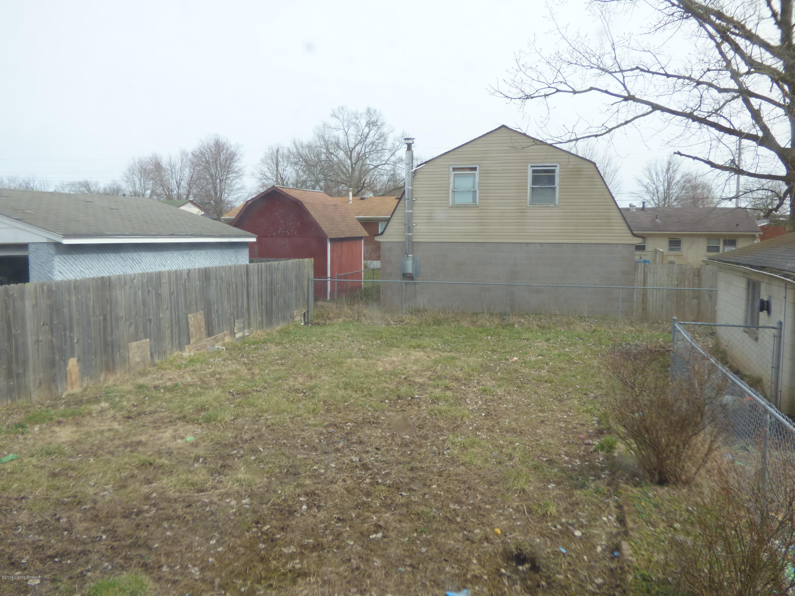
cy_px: 298
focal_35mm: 31
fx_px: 712
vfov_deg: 45.4
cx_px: 398
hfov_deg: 58.4
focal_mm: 5.53
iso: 100
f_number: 3.3
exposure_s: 1/800
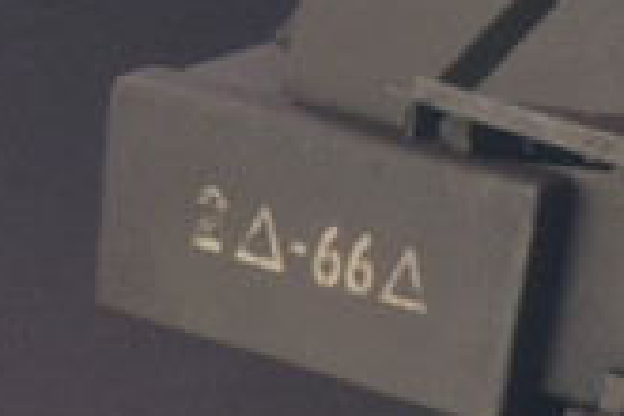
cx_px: 2250
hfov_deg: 5.0
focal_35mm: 383
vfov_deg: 3.6
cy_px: 15
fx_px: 6632
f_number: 32
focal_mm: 35
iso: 125
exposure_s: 1/1.6
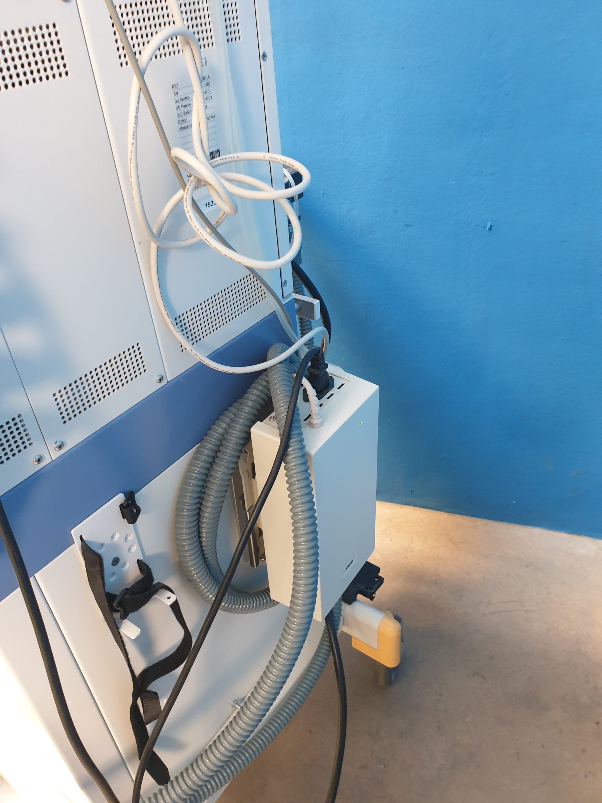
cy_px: 402
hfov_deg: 53.1
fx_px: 603
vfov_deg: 67.3
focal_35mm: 26
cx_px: 301
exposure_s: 1/11
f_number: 2.4
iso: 320
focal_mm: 4.3
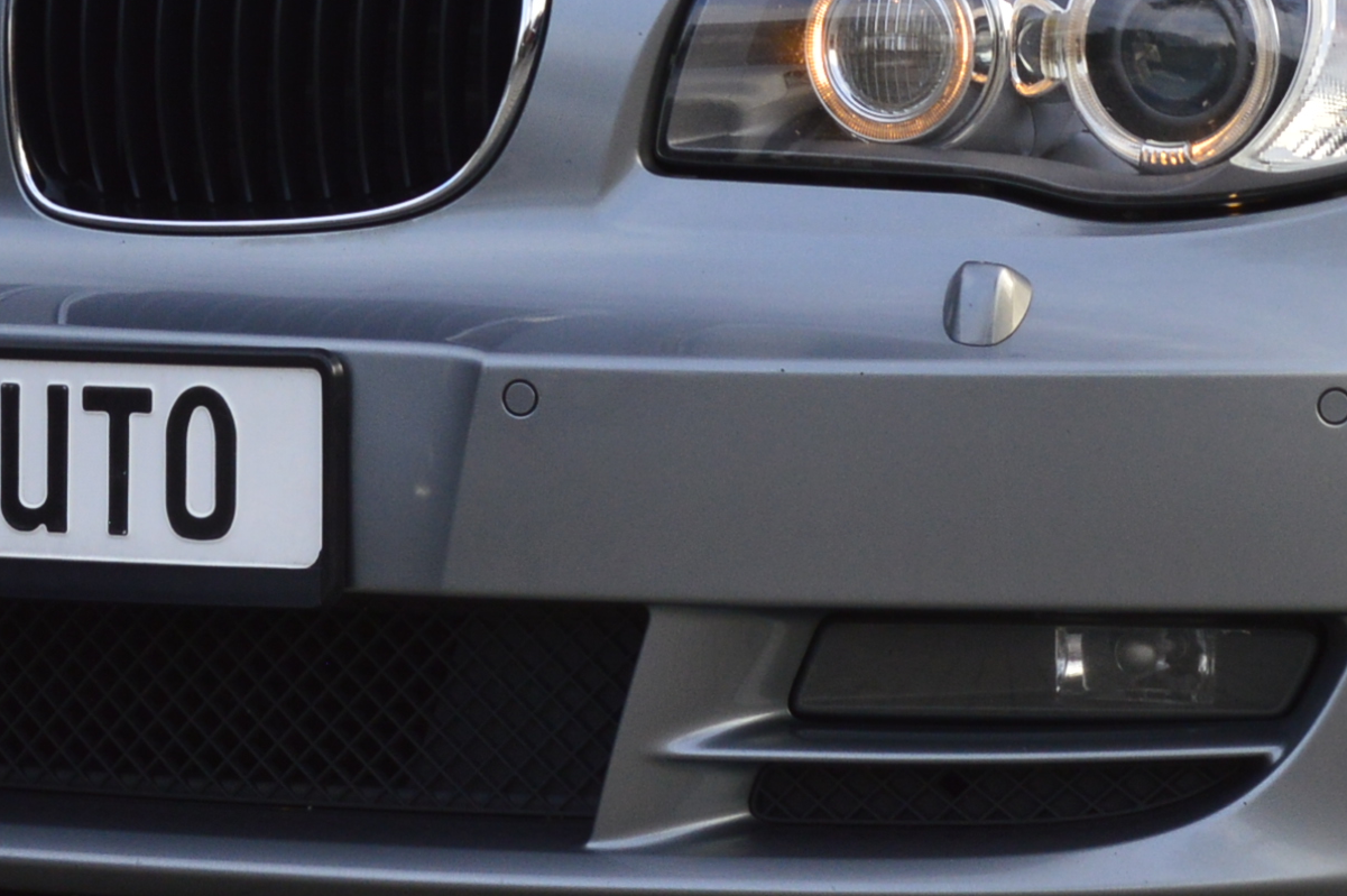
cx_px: 1408
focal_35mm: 293
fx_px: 10955
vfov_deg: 4.7
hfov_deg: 7.0
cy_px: -30
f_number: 10
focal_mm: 52
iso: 400
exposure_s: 1/200
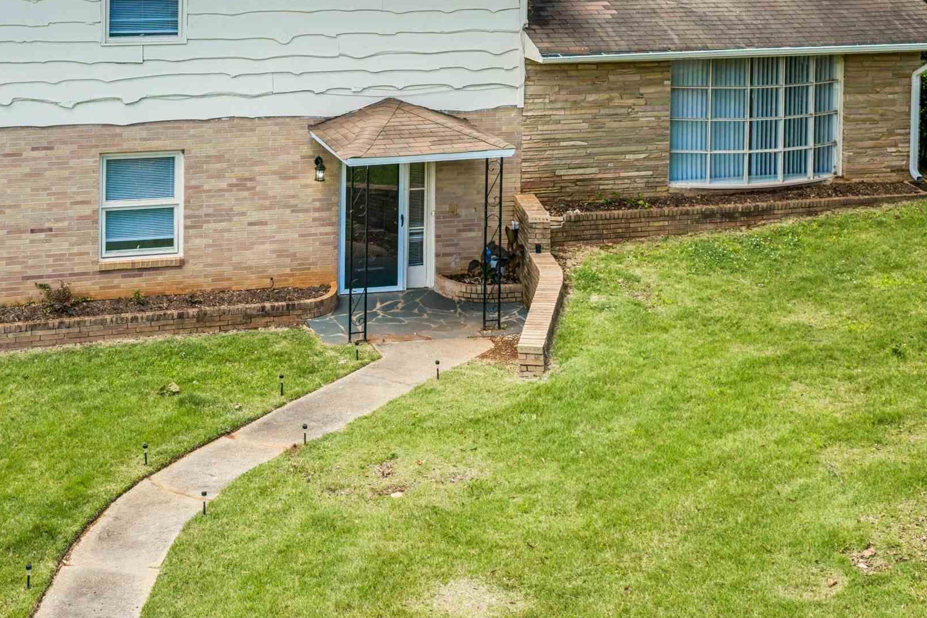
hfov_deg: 37.3
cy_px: 92
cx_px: 340
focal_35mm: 53
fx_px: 1365
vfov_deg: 24.9
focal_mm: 14.4
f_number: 2.8
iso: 200
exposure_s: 1/15
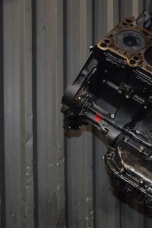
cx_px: 146
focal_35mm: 51
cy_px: 116
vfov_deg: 38.9
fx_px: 323
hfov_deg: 25.4
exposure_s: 1/60
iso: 800
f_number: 5
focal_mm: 22
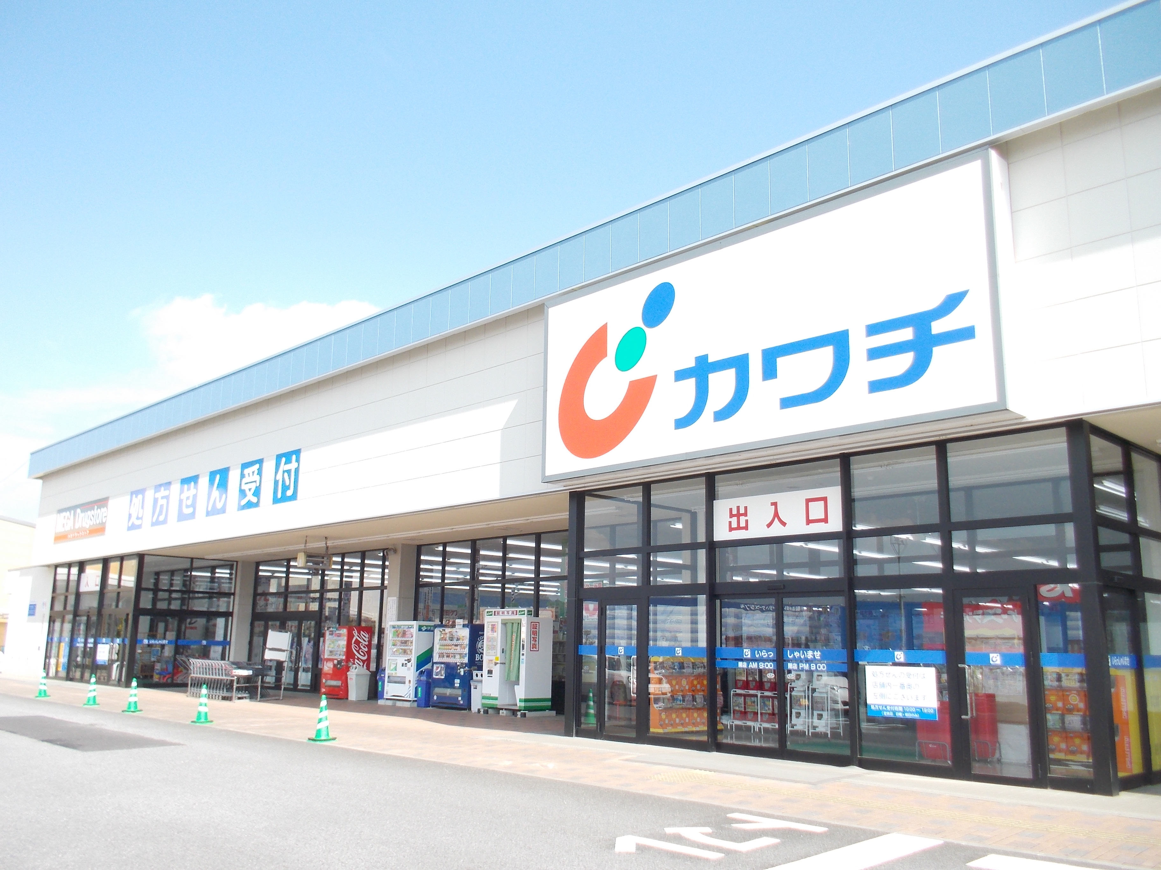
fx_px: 973
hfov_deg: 61.7
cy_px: 435
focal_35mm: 29
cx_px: 580
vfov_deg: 48.2
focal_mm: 4.1
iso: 80
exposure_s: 1/320
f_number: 3.3
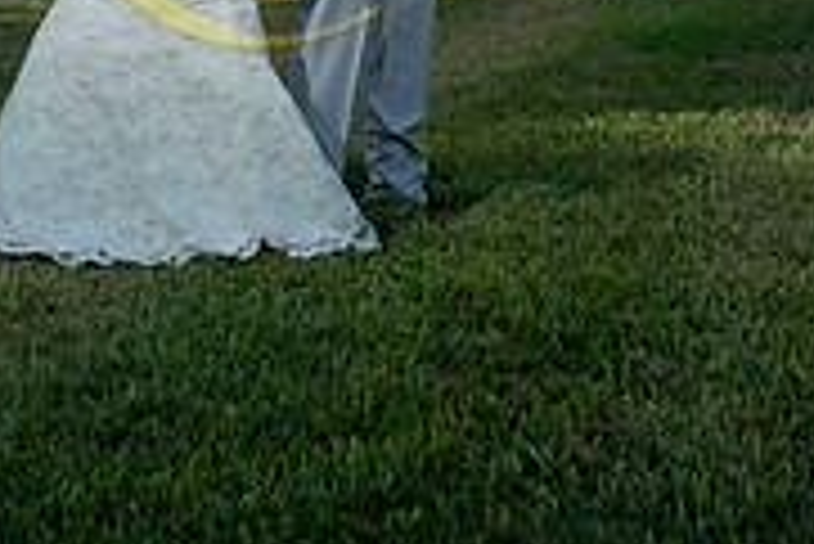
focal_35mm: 87
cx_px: 193
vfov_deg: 14.6
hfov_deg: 23.1
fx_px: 1969
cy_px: -279
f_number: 4.5
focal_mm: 35
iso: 500
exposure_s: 1/2000
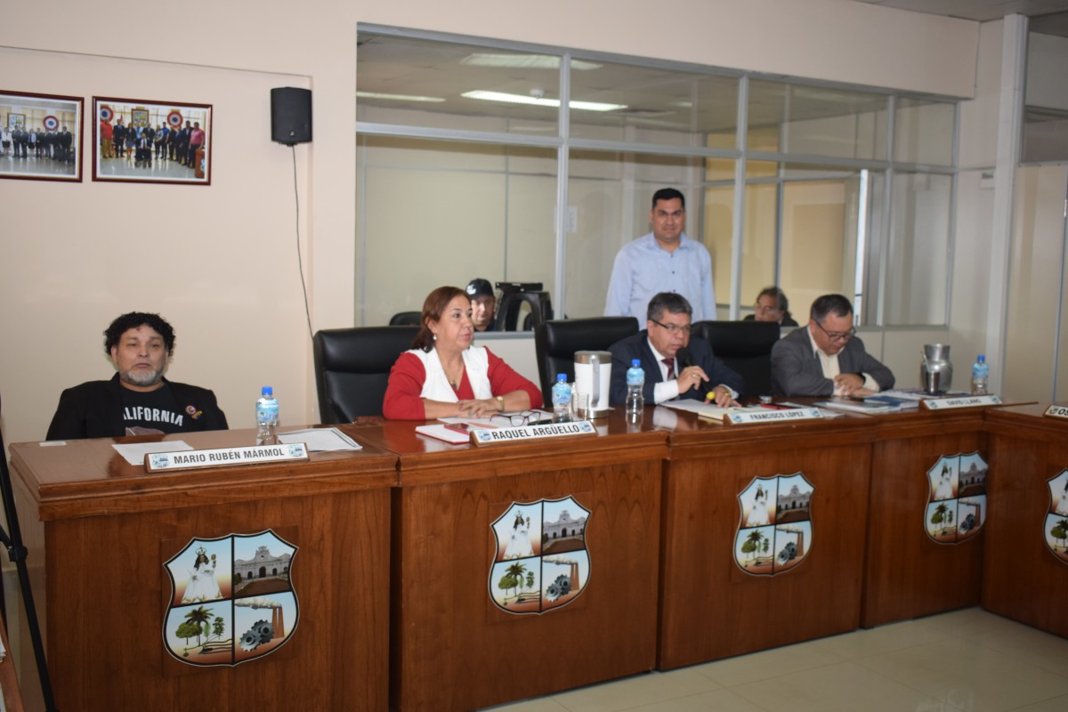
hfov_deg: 51.3
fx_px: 1112
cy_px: 356
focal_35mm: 38
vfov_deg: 35.5
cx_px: 534
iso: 800
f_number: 4
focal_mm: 25
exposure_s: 1/60
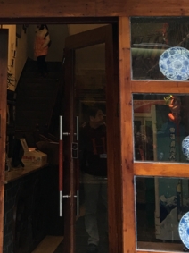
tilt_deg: +14.7
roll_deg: -1.6
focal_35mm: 82
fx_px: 597
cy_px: -30
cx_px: 20
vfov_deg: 22.4
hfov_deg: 17.7
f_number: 2.2
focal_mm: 4.15
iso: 25
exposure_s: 1/33
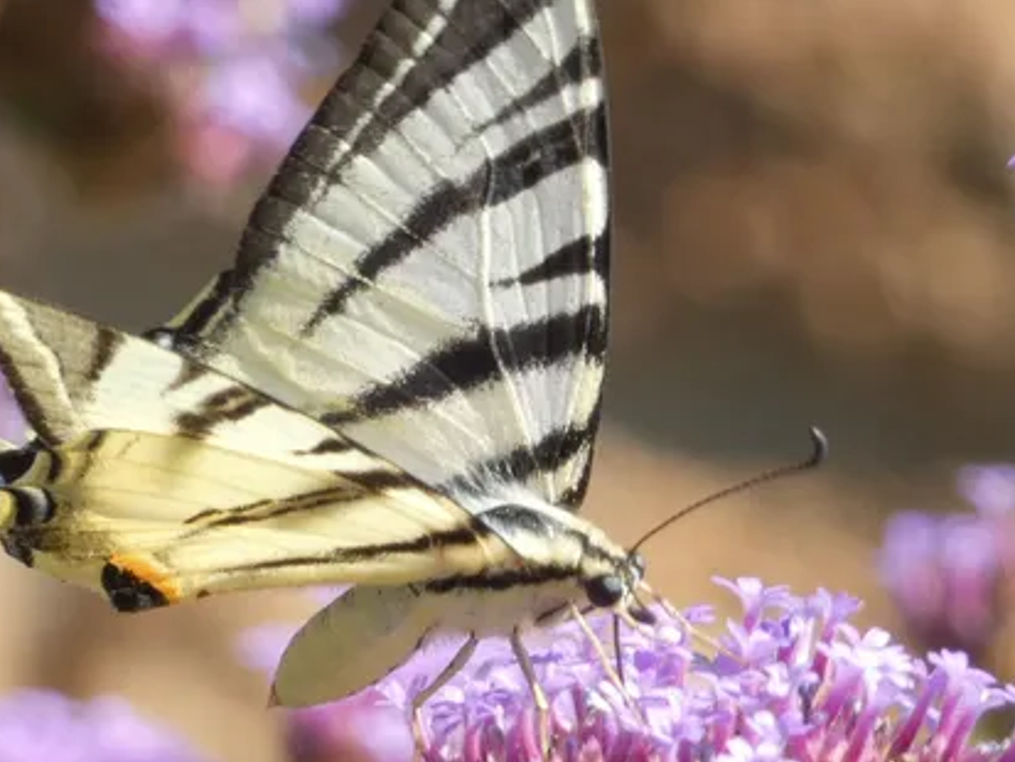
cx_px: 425
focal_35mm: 561
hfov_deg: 3.5
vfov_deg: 2.7
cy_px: 352
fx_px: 16454
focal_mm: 64.9
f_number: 5.6
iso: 100
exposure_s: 1/80
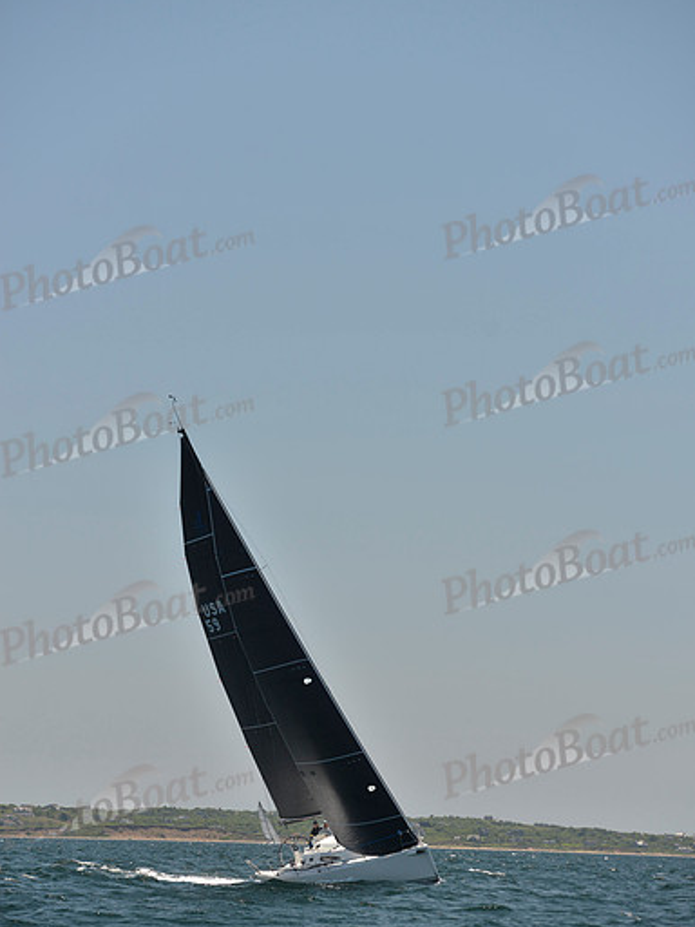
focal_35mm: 122
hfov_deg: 12.1
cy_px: 500
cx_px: 348
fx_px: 3266
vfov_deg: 16.1
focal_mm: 112
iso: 280
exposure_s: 1/1250
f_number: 4.5
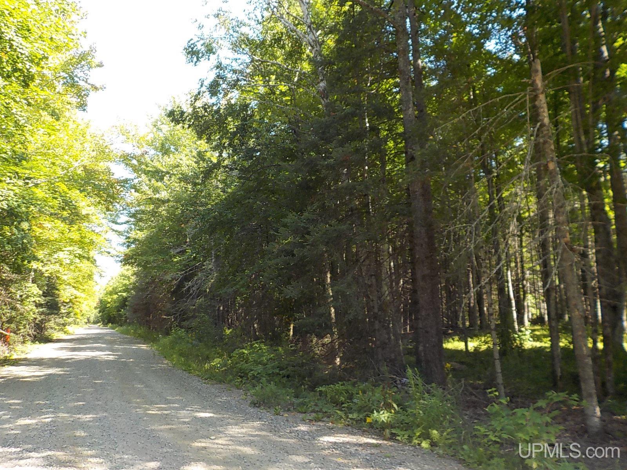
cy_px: 235
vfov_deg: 46.8
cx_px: 314
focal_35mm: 30
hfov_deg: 60.0
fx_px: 543
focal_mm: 4.1
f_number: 3.3
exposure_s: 1/125
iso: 125
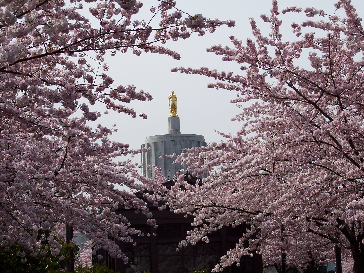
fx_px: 1230
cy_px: 136
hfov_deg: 16.8
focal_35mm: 117
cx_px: 182
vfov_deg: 12.7
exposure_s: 1/500
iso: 100
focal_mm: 24
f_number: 6.7
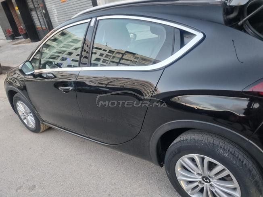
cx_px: 132
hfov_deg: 67.3
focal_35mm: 26
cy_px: 98
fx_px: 198
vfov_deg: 53.1
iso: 200
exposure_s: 1/50
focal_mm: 5.4
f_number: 1.8
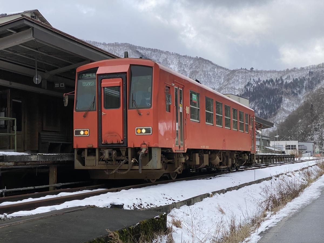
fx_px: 487
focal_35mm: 52
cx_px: 162
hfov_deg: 36.8
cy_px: 122
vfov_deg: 28.0
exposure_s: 1/1712
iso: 20
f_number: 2
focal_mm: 6
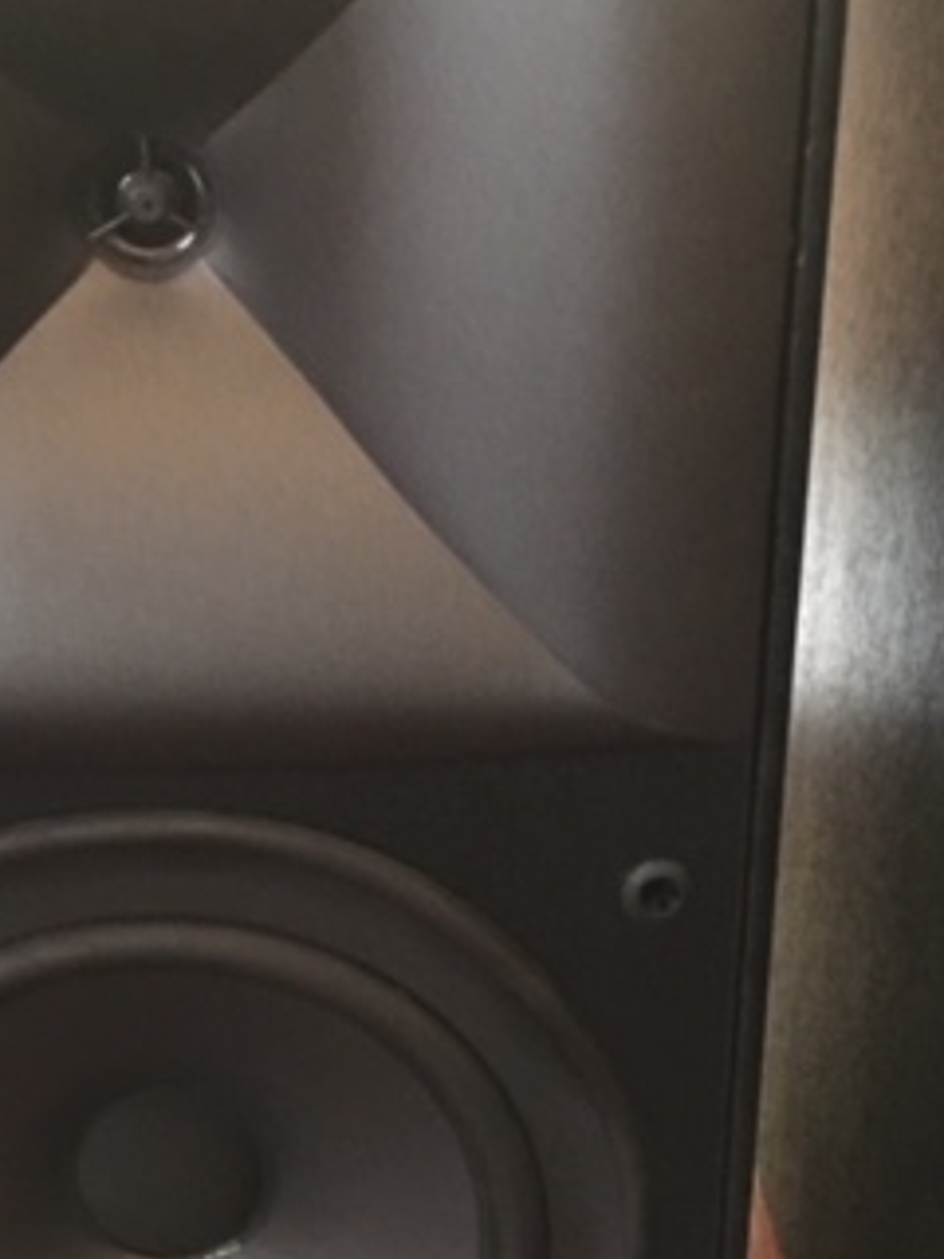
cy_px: 602
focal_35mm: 58
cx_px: 425
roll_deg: +0.3
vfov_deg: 33.2
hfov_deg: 25.2
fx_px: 2109
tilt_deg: -19.6
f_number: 2.2
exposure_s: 1/8
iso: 200
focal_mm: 4.15
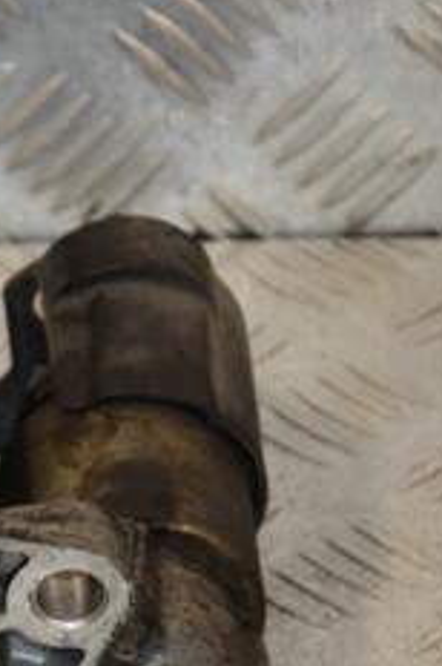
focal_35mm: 291
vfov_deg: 7.1
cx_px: -241
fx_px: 5380
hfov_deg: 4.7
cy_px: 557
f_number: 5.6
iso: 800
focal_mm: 75
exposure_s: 1/200
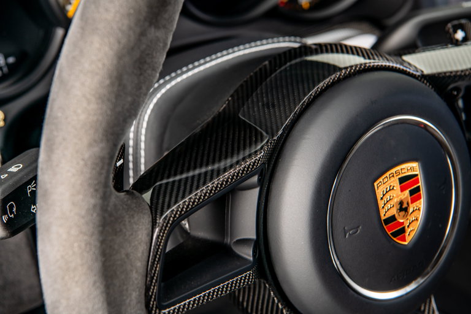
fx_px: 916
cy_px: 157
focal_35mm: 70
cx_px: 236
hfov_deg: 28.8
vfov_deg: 19.5
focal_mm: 70
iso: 200
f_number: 9
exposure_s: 1/125
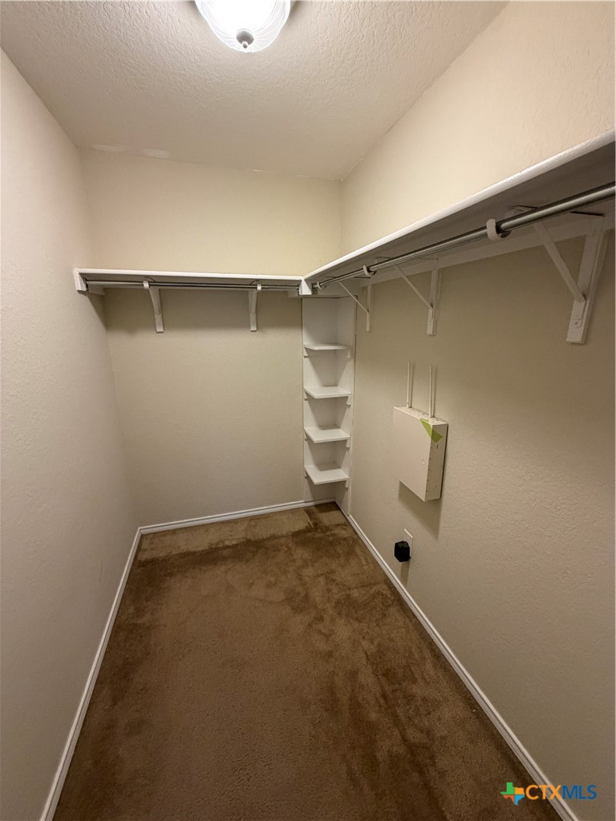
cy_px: 410
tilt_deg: -15.4
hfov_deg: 85.7
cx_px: 308
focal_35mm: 14
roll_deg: +2.0
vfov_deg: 102.1
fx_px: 332
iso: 400
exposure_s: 1/60
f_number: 2.2
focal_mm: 2.22
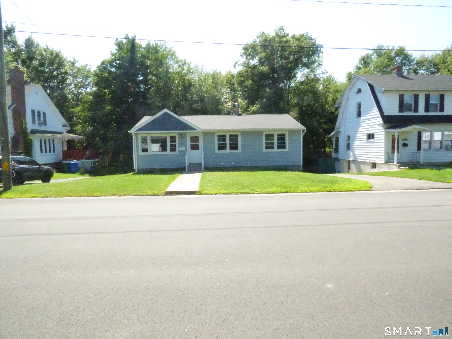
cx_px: 226
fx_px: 261
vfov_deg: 66.0
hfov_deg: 81.7
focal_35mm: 20
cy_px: 170
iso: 3200
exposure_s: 1/2000
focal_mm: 3.58
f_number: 8
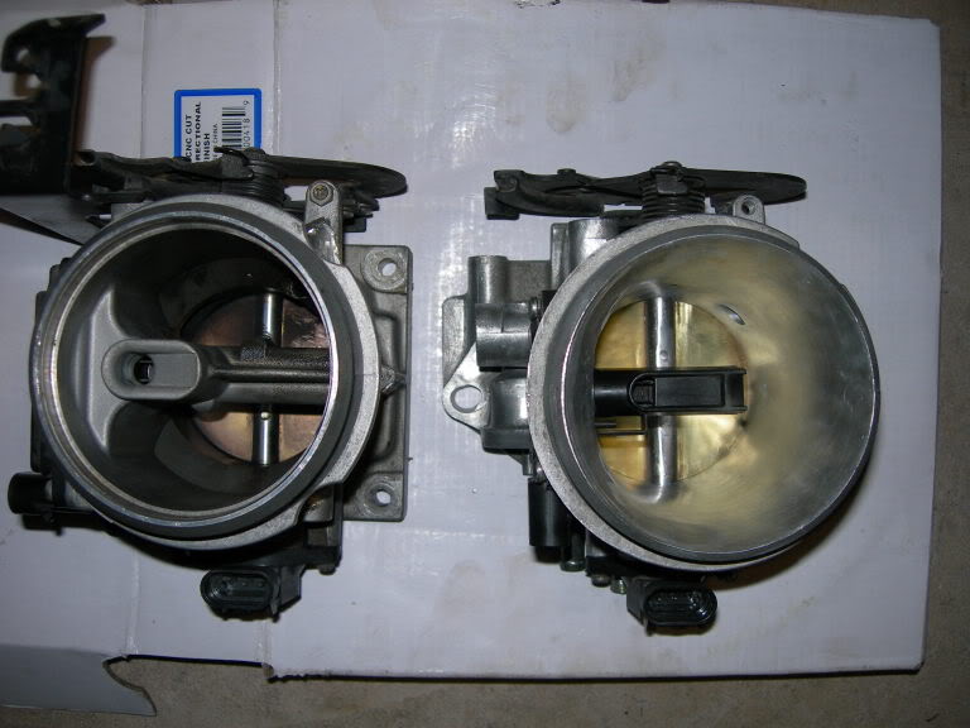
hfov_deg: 49.0
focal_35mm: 38
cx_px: 485
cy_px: 364
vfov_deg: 37.7
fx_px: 1065
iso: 50
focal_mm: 7.8
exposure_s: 1/60.1
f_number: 2.8
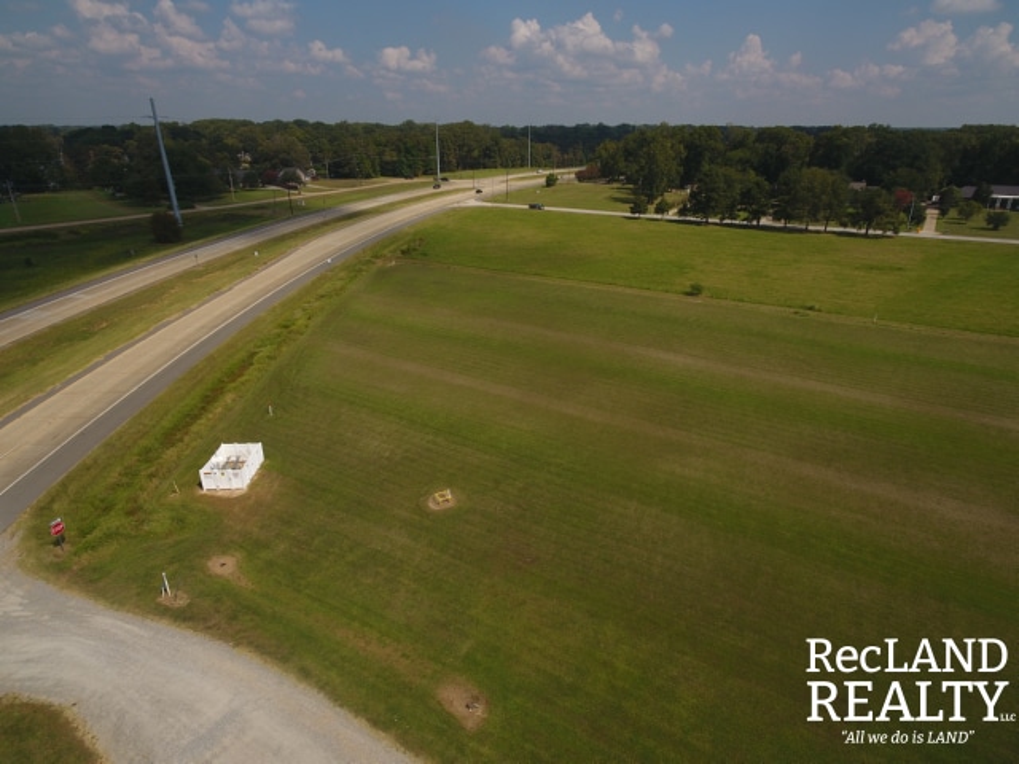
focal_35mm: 20
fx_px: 589
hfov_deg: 81.7
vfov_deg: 66.0
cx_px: 510
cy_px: 382
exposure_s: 1/1395
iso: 100
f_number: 2.8
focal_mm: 3.61
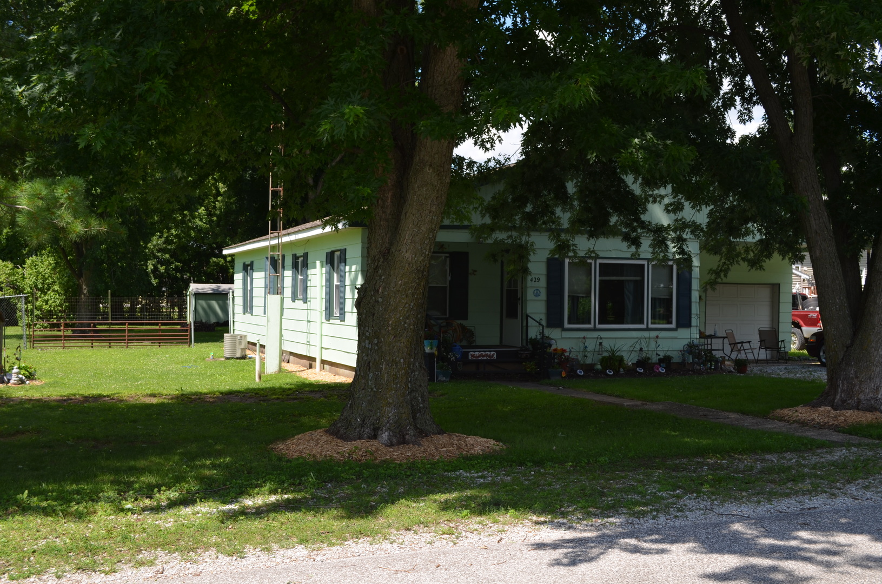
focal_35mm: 39
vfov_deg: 34.1
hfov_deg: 49.6
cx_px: 441
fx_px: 953
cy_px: 292
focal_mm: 26
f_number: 7.1
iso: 100
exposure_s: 1/200
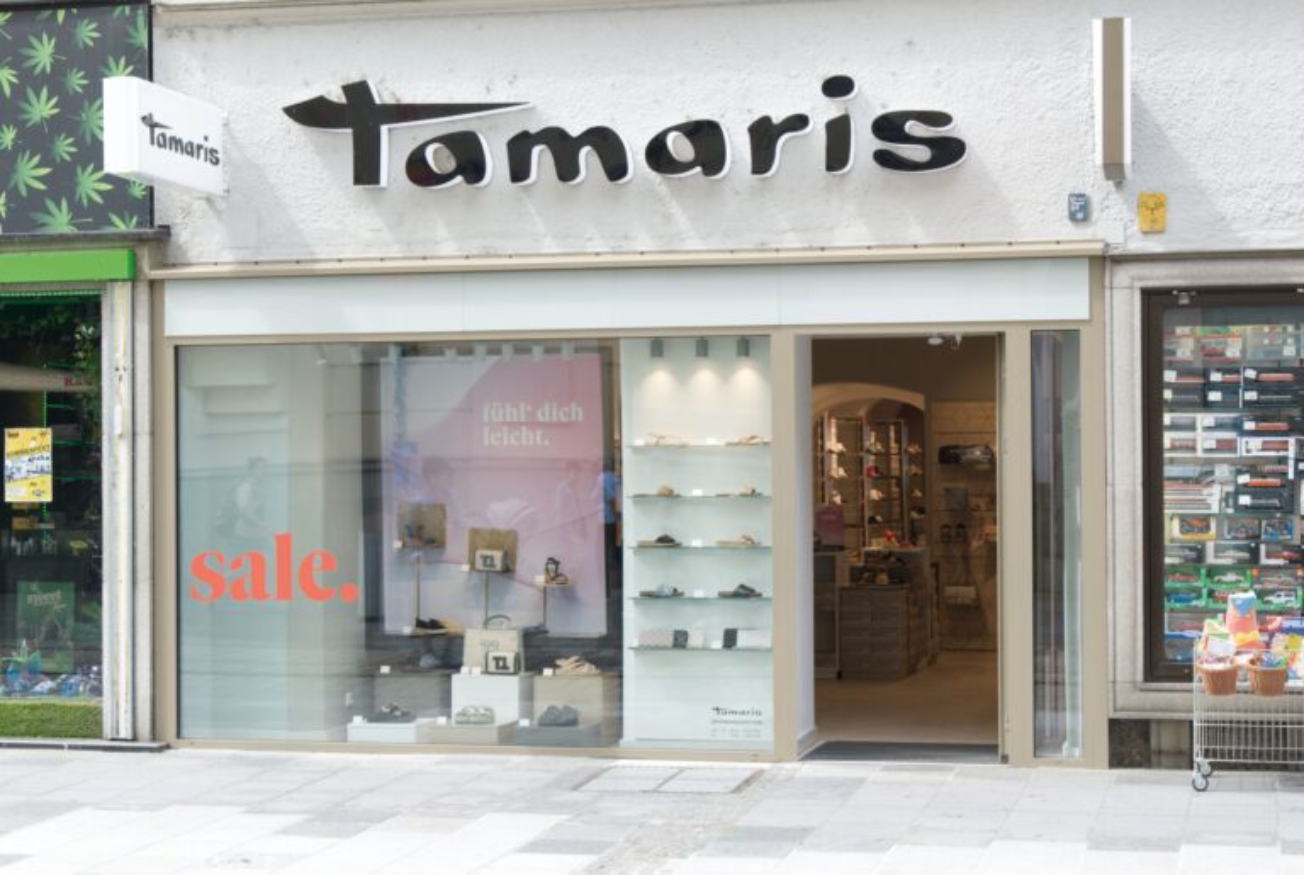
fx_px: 2449
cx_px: 652
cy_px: 438
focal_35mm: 68
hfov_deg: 29.8
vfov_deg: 20.2
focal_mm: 45
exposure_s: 1/45
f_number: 9.5
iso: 100
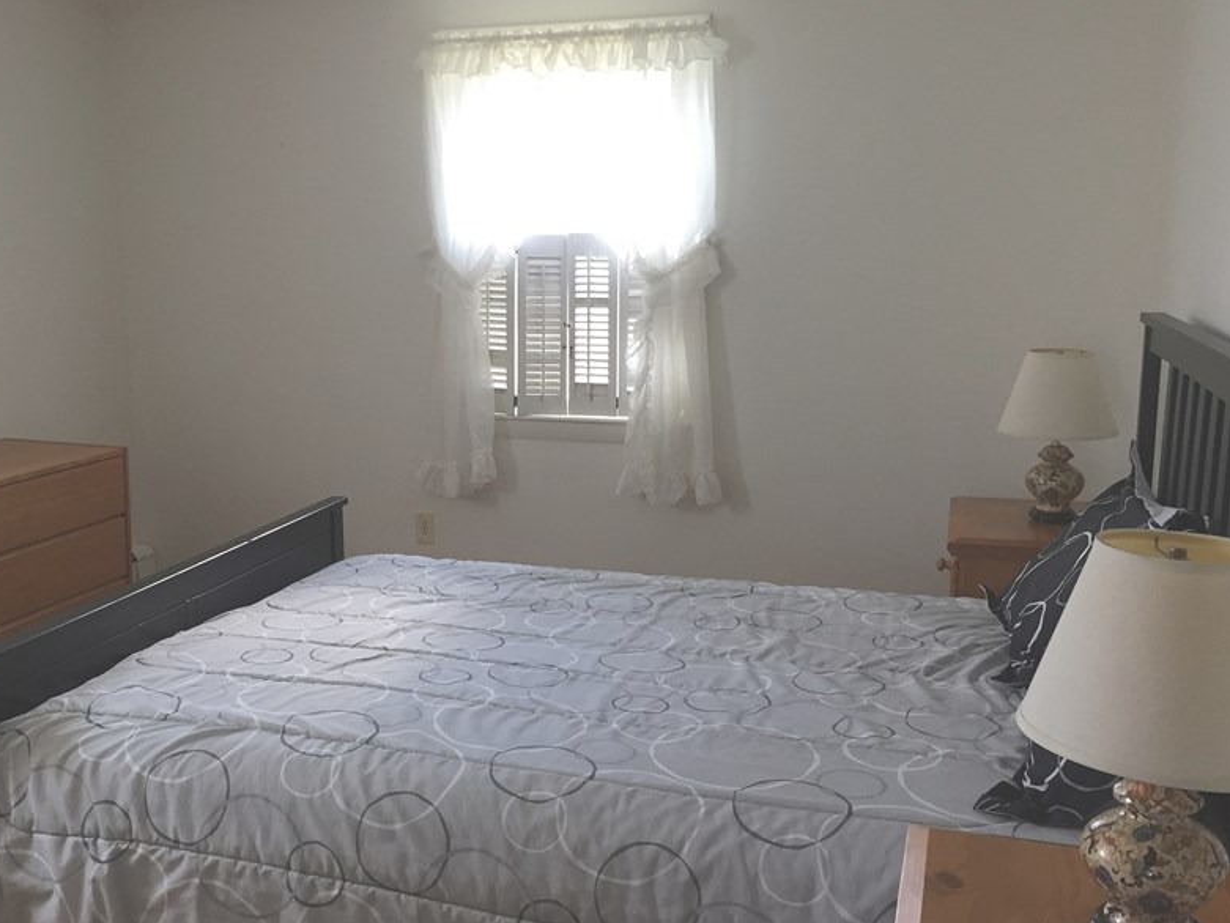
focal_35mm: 38
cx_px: 507
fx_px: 1350
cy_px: 473
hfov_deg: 48.7
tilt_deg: -8.1
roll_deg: -0.4
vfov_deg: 37.7
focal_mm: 4.15
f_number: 2.2
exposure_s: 1/30
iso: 80
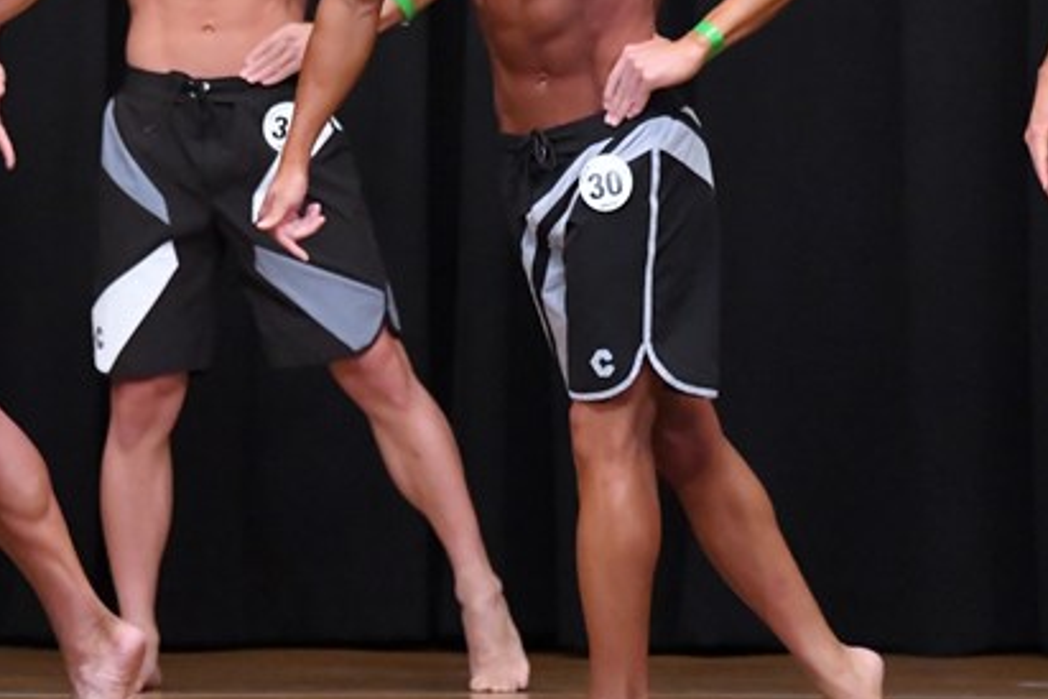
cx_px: 170
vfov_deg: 2.7
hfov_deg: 4.0
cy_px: 107
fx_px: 14816
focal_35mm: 509
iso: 8000
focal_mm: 180
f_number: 5.6
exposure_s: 1/400
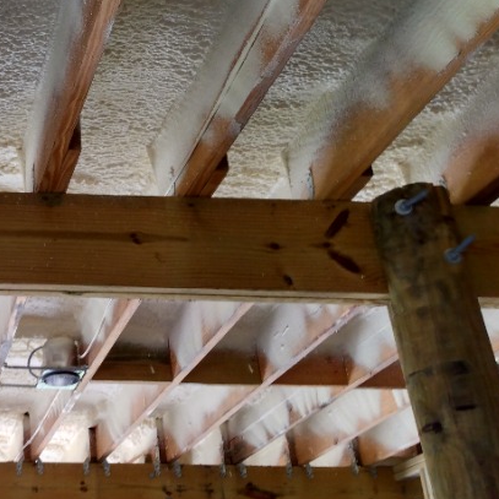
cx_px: -39
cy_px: 278
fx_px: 652
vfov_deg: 41.8
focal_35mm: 40
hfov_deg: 36.1
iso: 100
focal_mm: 3.54
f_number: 2
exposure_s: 1/184
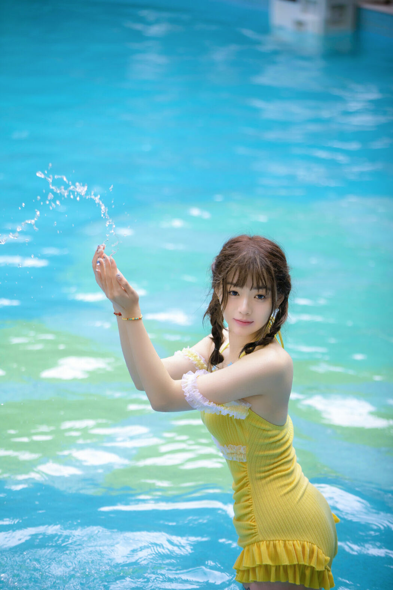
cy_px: 295
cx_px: 196
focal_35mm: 129
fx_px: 2112
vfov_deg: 15.9
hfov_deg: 10.6
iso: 250
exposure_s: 1/400
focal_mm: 130
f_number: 2.8
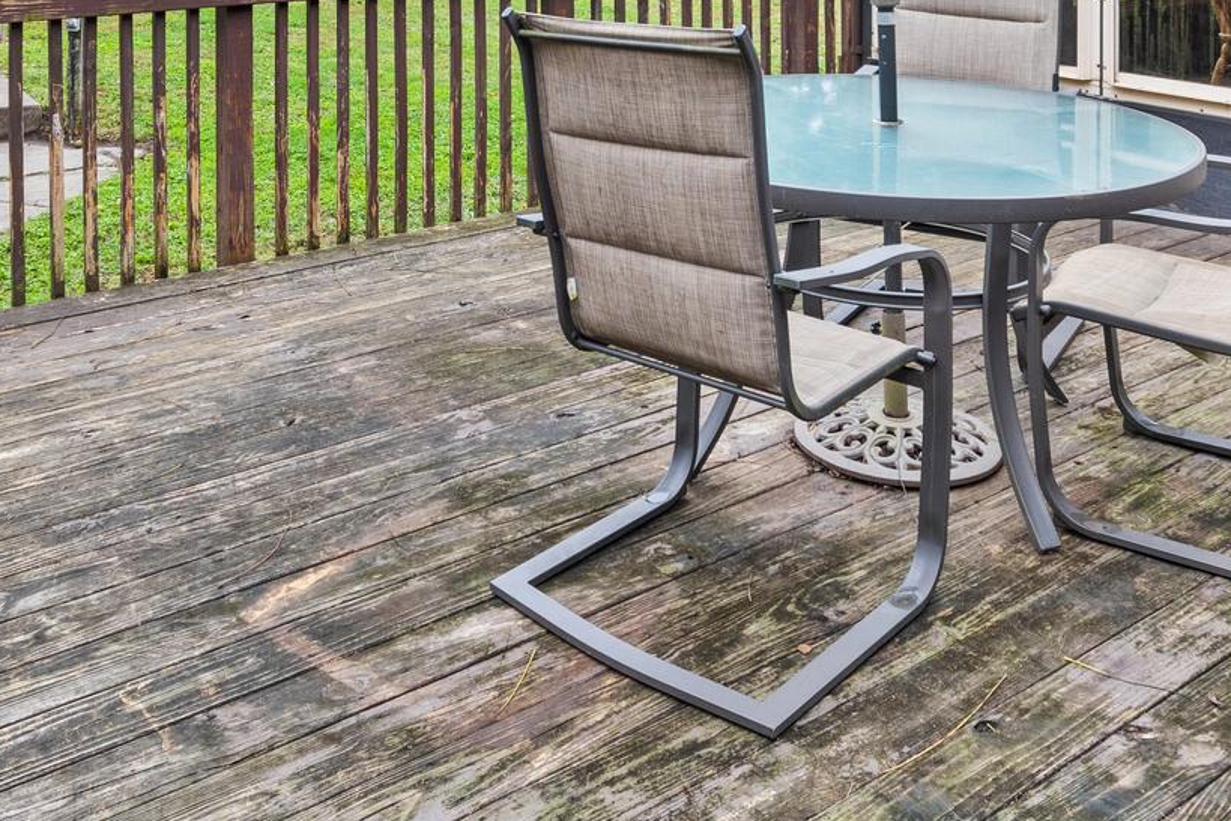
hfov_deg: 48.2
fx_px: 1368
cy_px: -193
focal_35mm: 40
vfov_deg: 28.5
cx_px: 499
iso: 320
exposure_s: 1/100
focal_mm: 11
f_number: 6.3
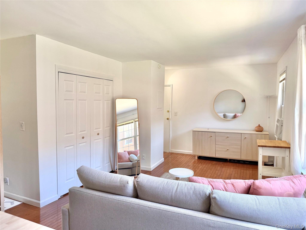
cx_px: 153
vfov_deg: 56.8
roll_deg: -0.3
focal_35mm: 24
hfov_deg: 71.6
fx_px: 212
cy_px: 115
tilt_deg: -4.6
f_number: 1.78
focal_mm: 6.76
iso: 160
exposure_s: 1/121
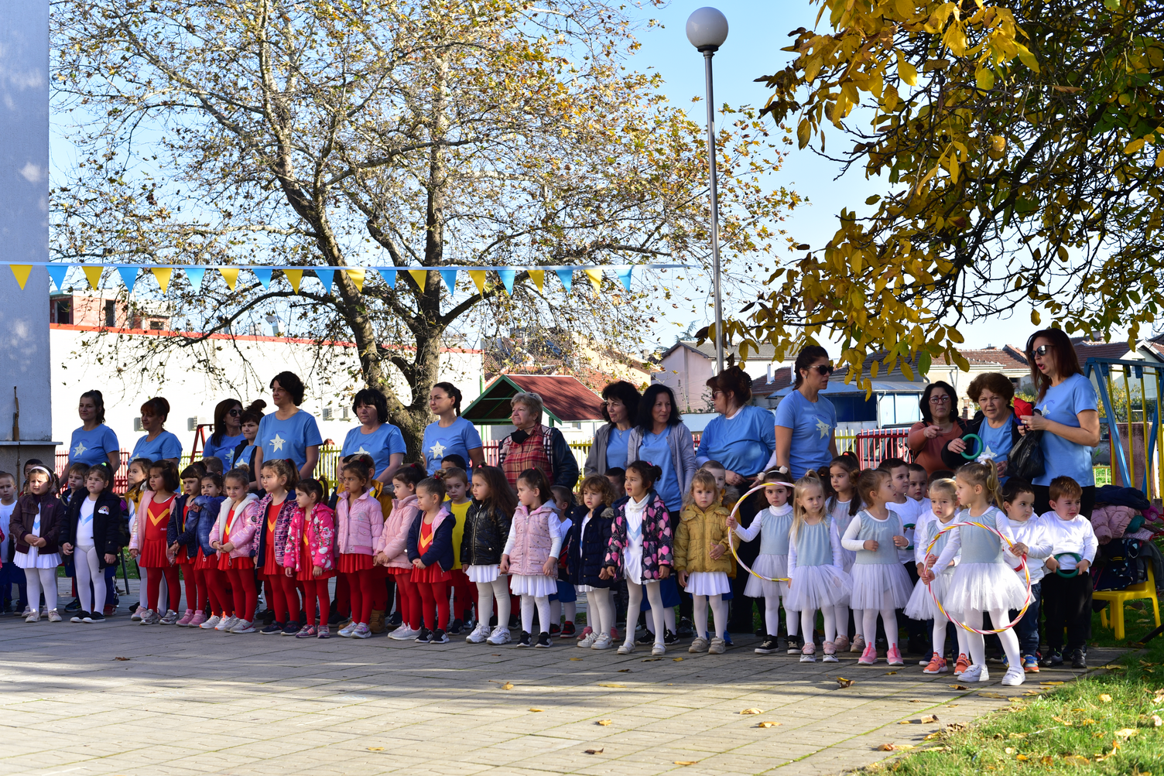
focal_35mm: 50
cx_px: 582
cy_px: 388
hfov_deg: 39.6
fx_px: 1617
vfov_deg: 27.0
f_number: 5.6
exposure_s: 1/160
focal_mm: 50
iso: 100
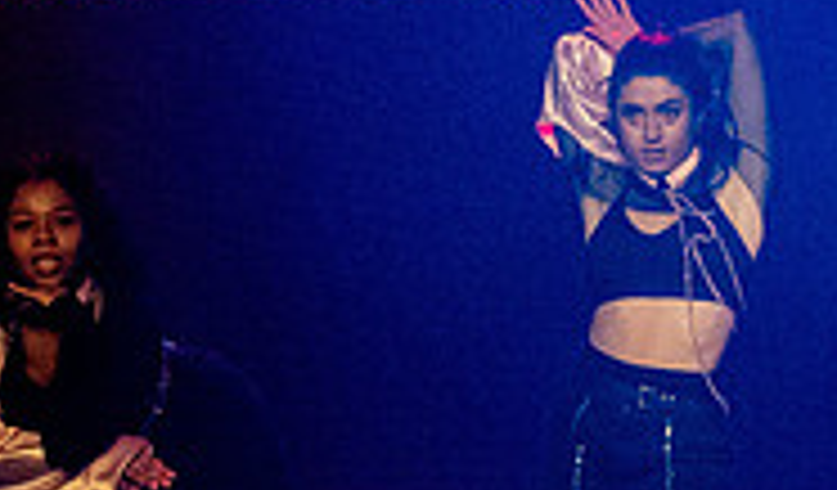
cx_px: 1112
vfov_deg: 4.8
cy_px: 487
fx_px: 5897
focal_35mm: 263
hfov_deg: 8.0
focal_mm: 53
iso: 10000
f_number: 4
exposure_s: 1/200
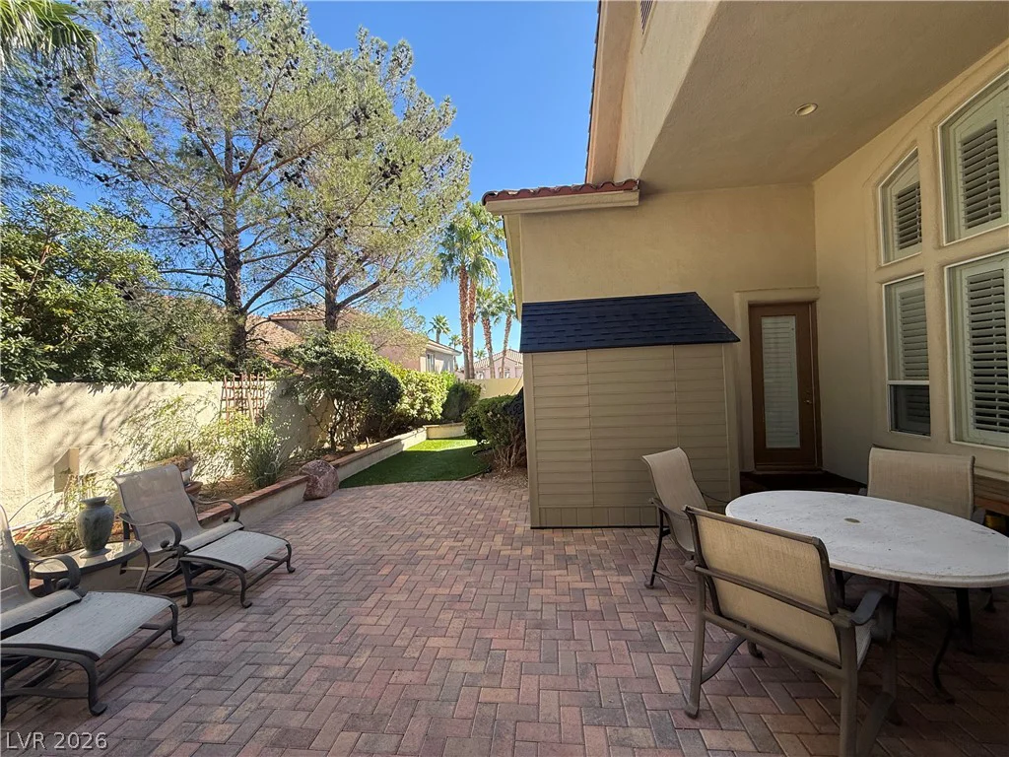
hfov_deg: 102.1
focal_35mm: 14
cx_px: 504
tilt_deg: +1.8
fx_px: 408
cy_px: 378
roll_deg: +2.5
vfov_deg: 85.7
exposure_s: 1/430
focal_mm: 2.22
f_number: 2.2
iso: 64
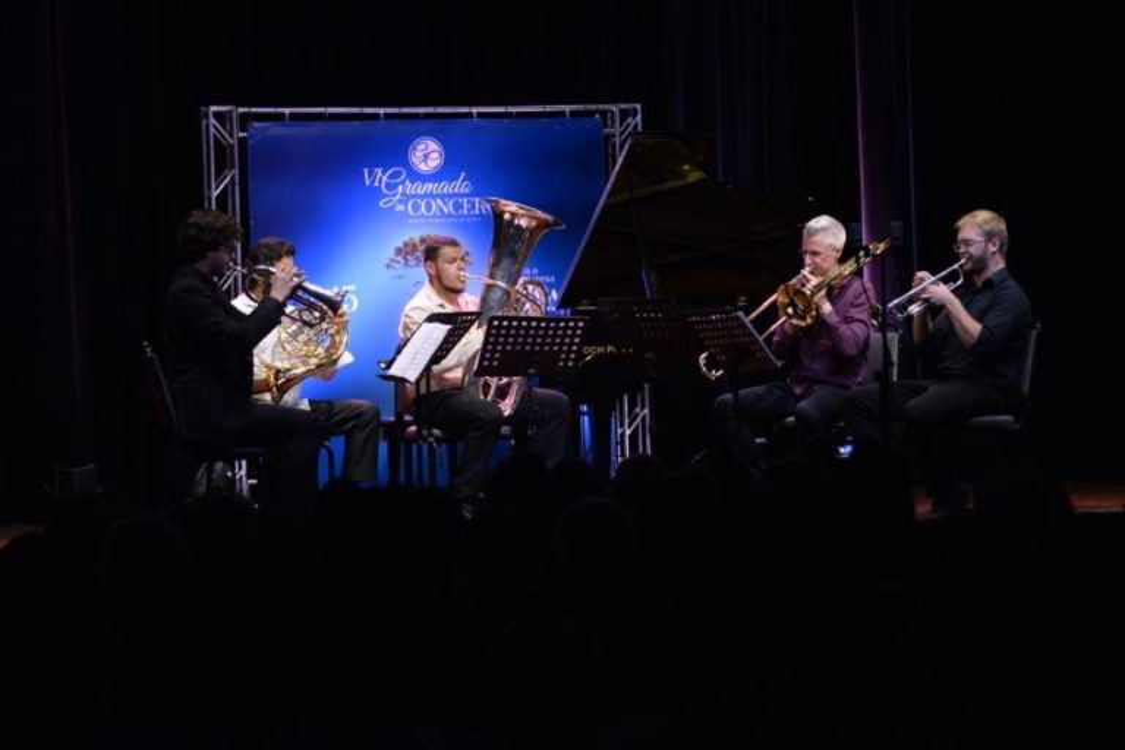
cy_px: 375
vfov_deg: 10.2
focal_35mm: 135
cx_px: 562
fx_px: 4218
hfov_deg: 15.2
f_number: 5.6
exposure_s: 1/250
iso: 3200
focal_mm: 135
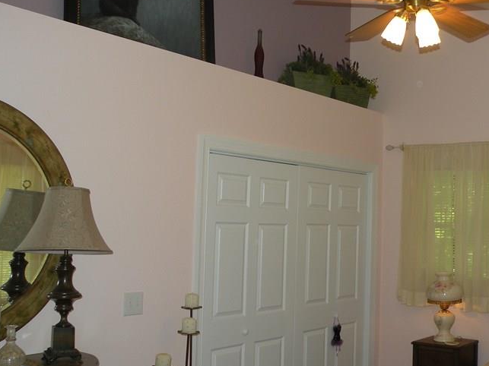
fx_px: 607
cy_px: 171
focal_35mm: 43
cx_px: 350
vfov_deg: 33.6
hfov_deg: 42.8
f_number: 2.8
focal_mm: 4.7
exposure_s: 1/61.5
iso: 64
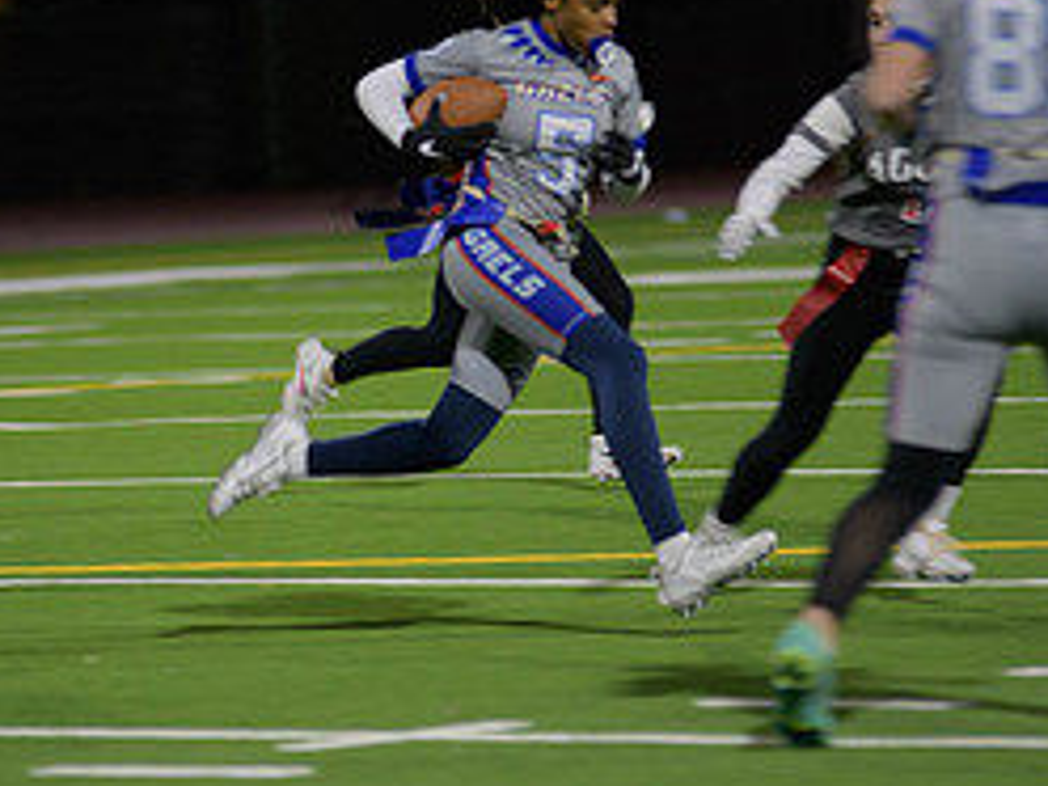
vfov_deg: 3.3
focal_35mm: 450
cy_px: 315
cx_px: 334
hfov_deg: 4.4
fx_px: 13624
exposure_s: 1/200
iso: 640
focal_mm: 200
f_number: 2.8
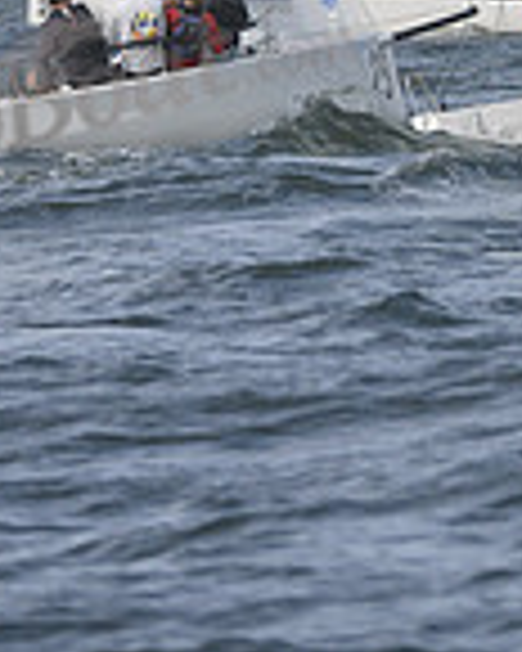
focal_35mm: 751
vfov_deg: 2.6
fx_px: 14503
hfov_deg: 2.1
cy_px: -643
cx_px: 587
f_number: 7.1
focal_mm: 200
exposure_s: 1/2000
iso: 400
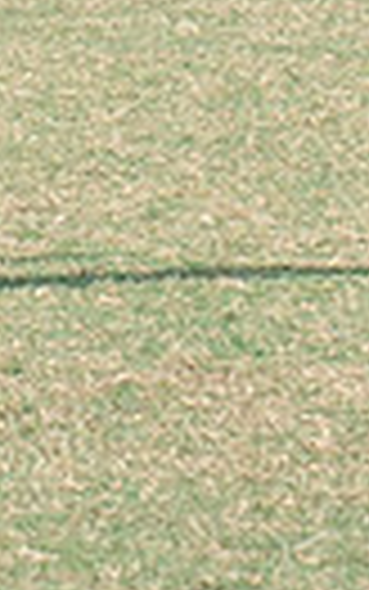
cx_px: -636
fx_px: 16057
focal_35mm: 999
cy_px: -446
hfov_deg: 1.3
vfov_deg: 2.1
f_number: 5.6
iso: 250
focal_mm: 70
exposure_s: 1/800
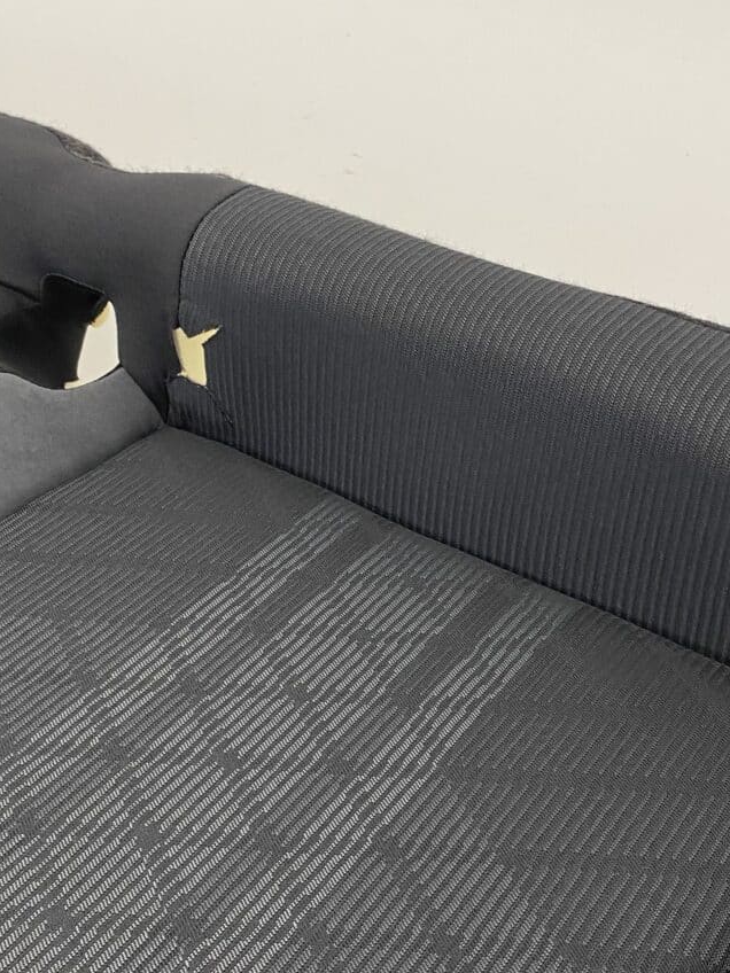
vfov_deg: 42.0
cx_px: 425
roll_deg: +5.3
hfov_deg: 32.1
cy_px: 548
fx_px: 1265
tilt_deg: -44.5
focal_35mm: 45
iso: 64
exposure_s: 1/50
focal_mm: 4.25
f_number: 1.8
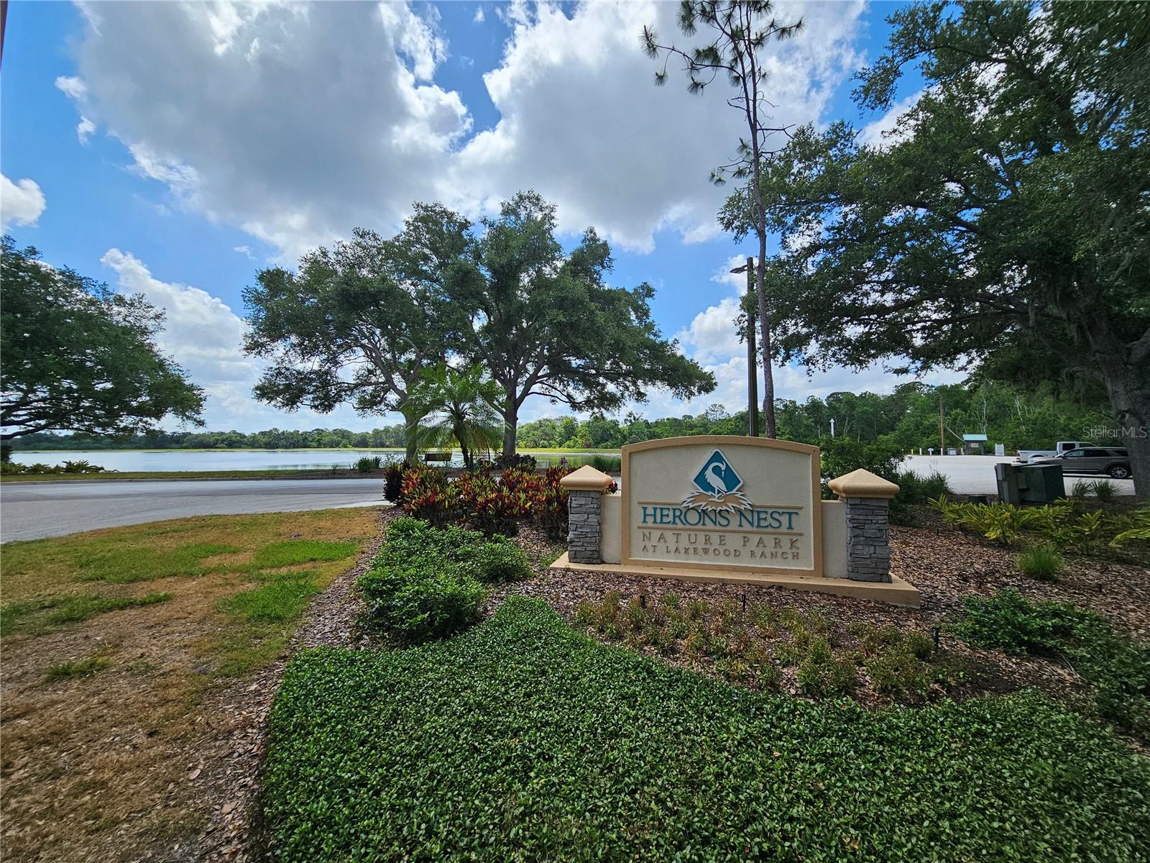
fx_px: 432
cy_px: 432
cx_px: 575
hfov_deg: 106.2
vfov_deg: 89.9
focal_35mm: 13
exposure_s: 1/2470
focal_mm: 2.2
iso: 50
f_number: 2.2
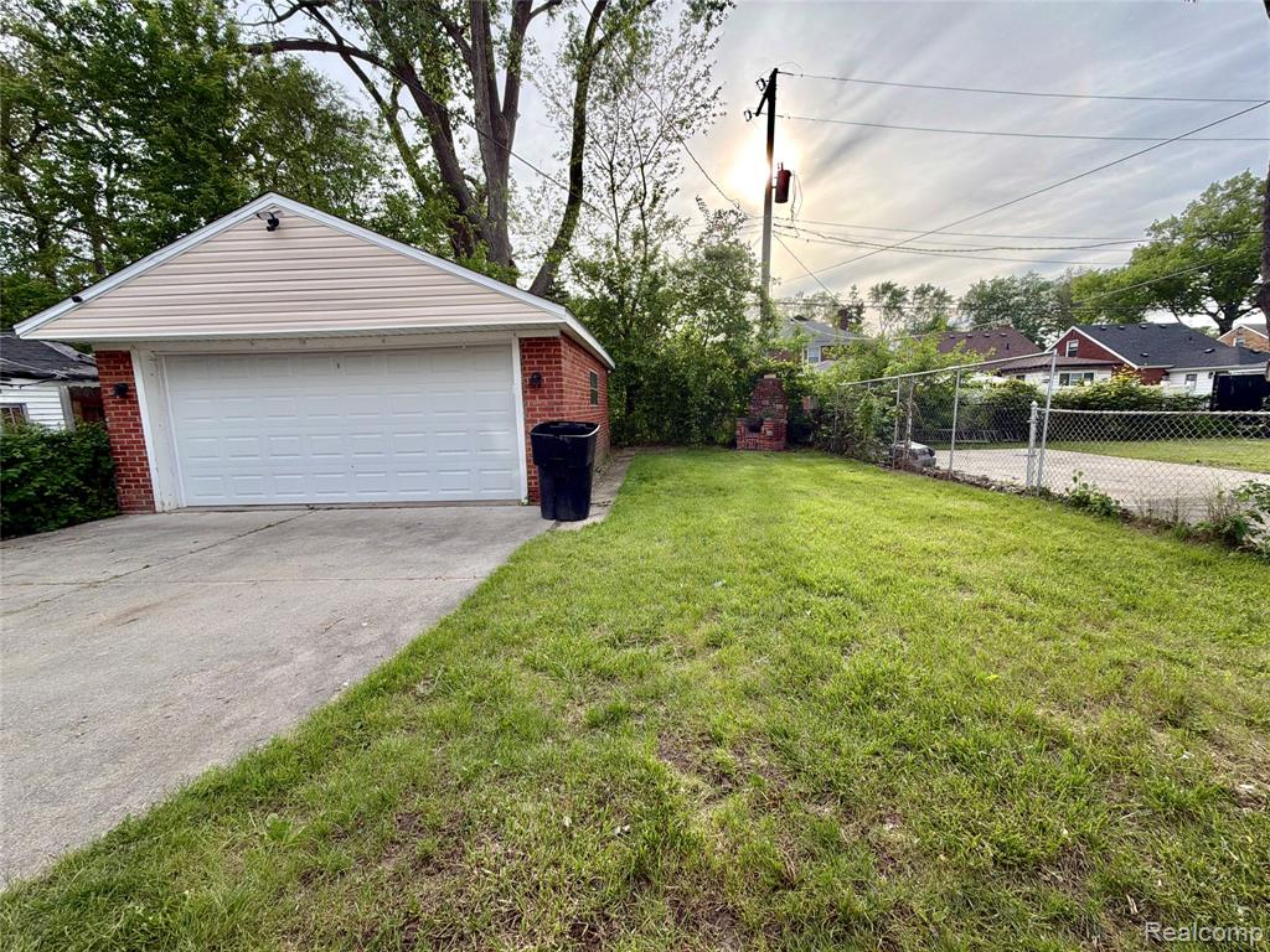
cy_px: 476
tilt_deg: -8.5
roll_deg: +1.8
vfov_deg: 85.7
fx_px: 514
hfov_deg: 102.1
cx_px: 635
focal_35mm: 14
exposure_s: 1/664
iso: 40
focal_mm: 2.22
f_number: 2.2
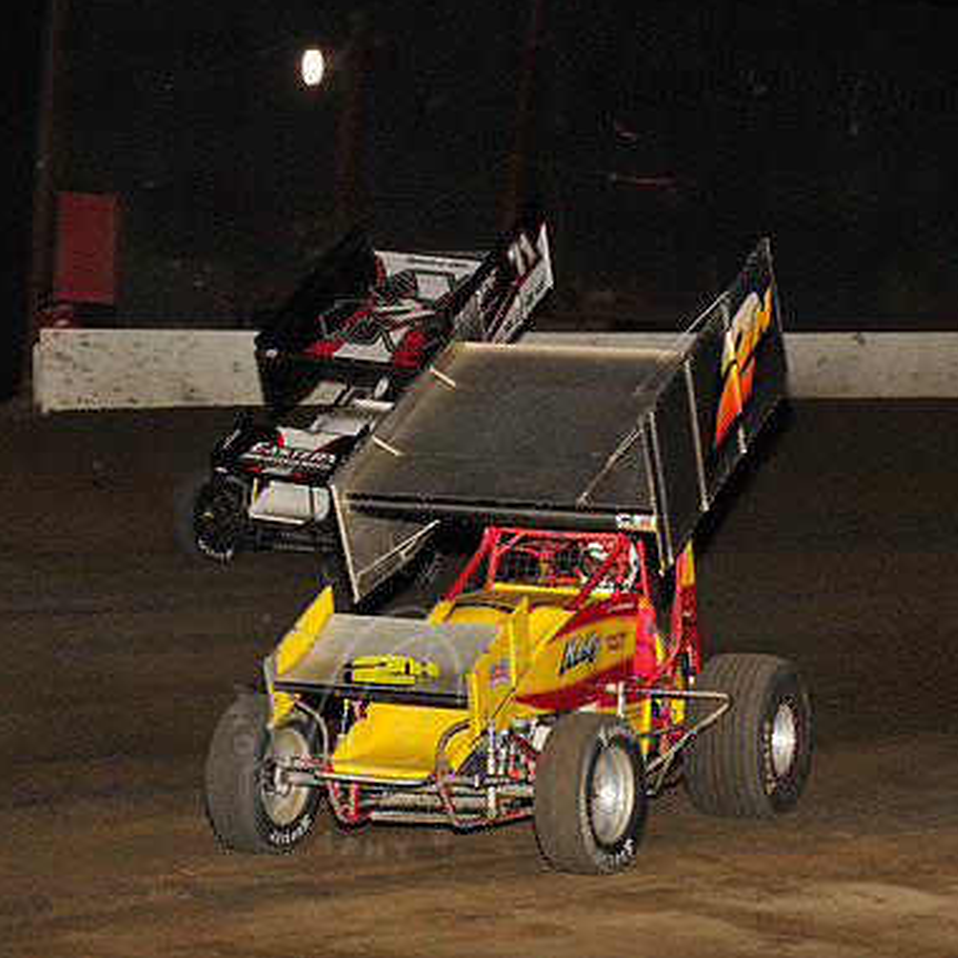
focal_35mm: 119
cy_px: 475
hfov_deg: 14.6
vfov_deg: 14.7
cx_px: 380
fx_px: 3726
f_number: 7.1
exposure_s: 1/320
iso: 1000
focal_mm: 92
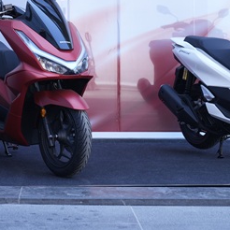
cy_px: 5
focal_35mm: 95
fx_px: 717
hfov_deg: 18.0
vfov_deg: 17.8
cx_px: 43
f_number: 2.5
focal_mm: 34.5
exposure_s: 1/500
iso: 250
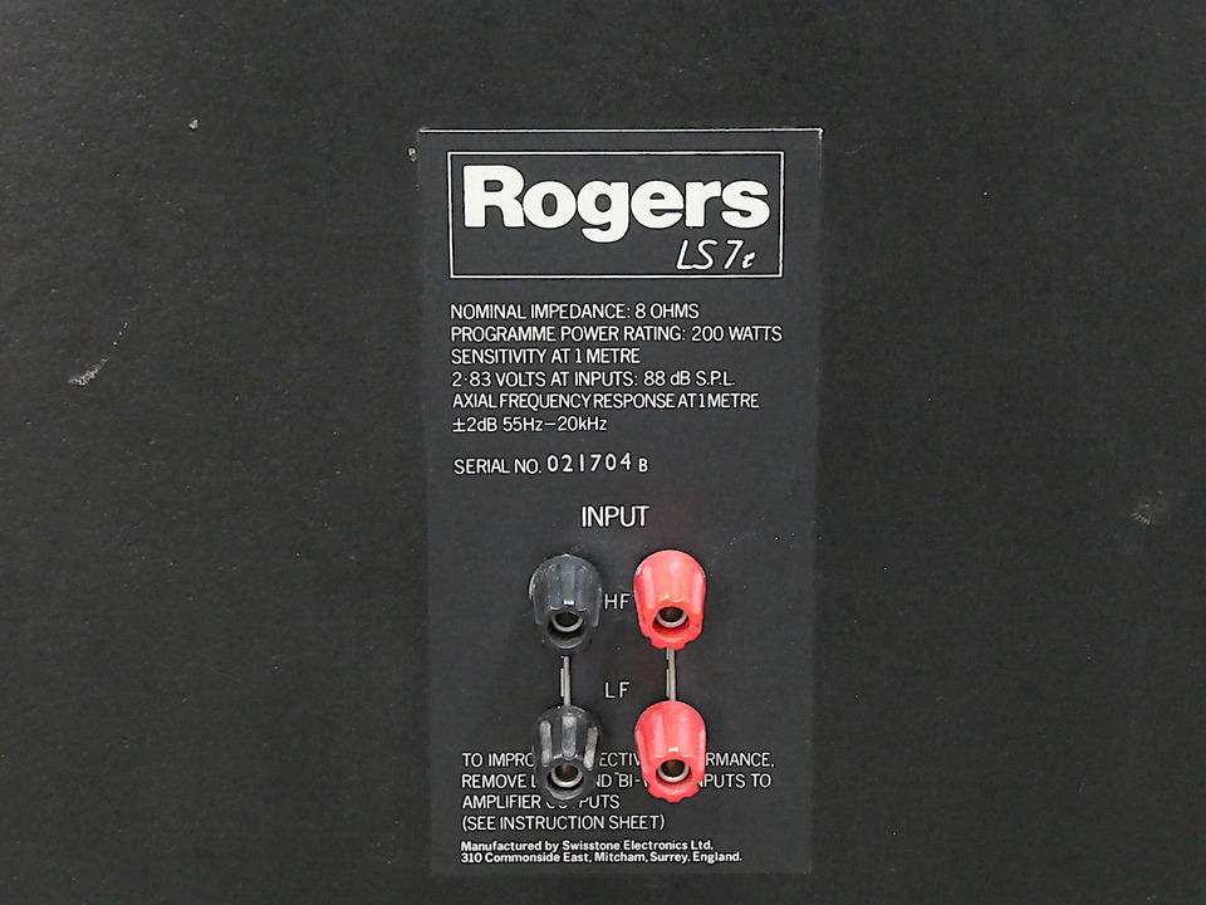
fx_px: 4982
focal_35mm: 143
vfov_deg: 10.4
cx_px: 603
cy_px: 452
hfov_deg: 13.8
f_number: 8
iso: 1600
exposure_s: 1/5
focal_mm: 25.6
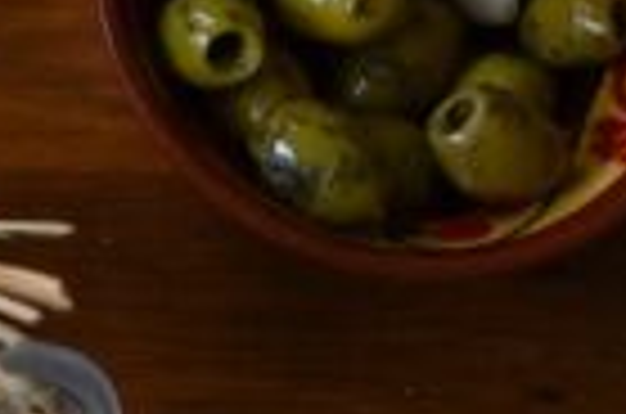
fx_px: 4806
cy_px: 742
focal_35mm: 277
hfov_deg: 6.9
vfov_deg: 4.9
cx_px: -1072
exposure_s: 1/100
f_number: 3
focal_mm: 50
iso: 3200
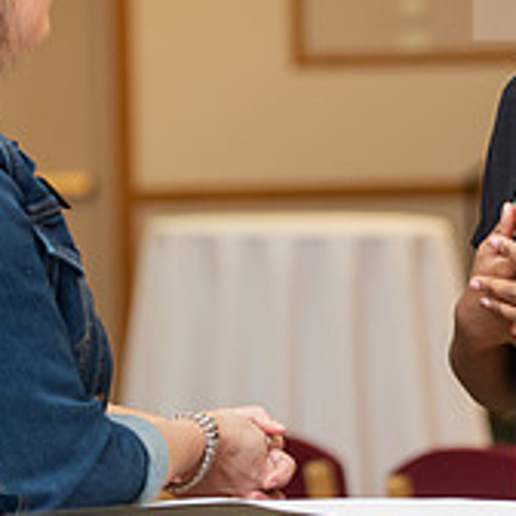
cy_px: 155
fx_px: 4064
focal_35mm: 241
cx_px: 381
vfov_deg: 7.3
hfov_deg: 7.3
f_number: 3.2
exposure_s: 1/200
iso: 1600
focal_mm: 82
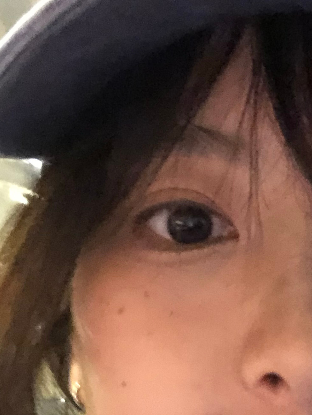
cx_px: 349
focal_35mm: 76
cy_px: 345
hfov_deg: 18.6
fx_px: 912
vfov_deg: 25.1
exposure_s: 1/17
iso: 1000
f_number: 2.2
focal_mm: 2.87
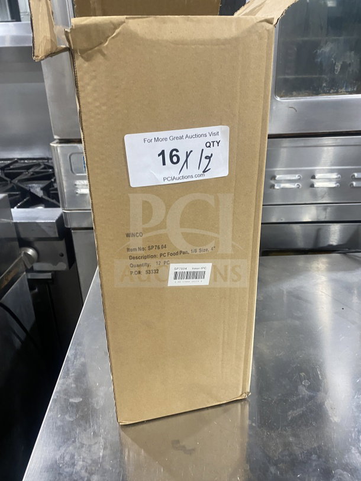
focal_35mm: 26
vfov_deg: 67.3
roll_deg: +2.8
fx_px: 361
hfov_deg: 53.1
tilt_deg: -22.9
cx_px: 180
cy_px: 240
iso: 250
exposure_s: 1/60
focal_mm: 4.25
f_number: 1.8
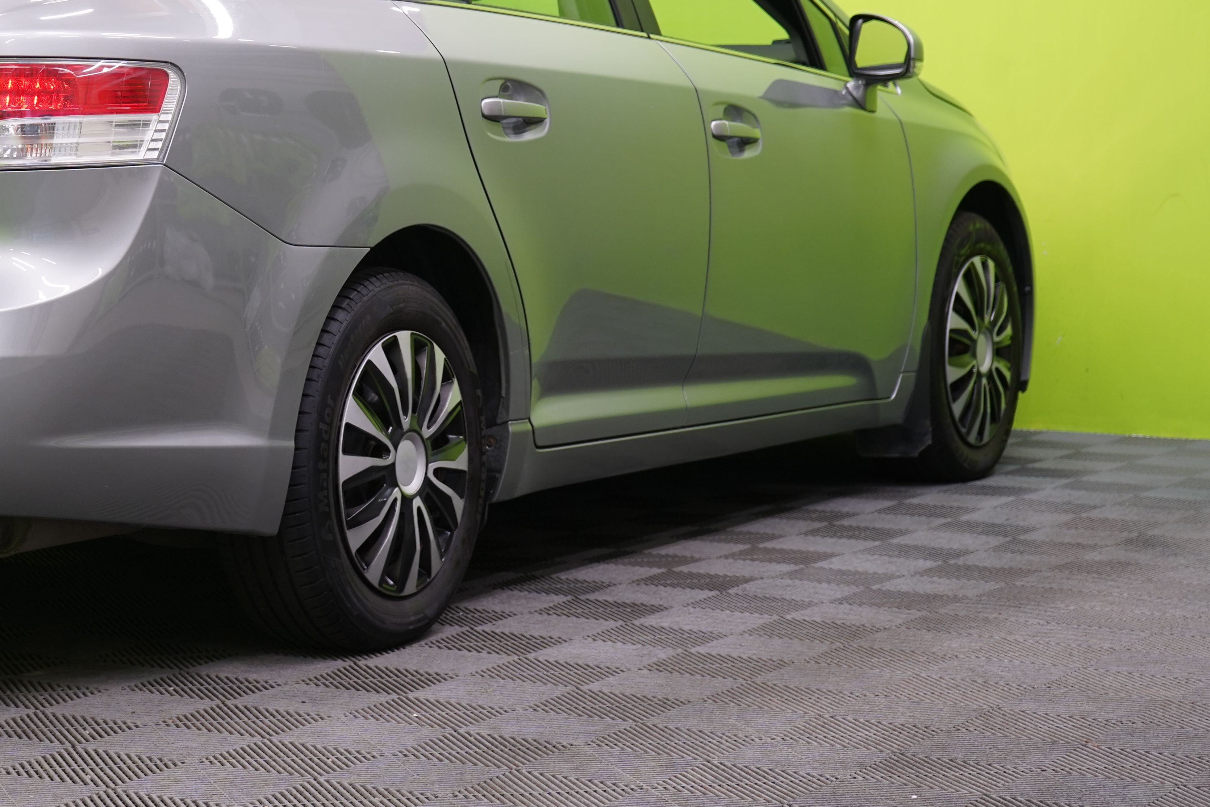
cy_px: 112
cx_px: 170
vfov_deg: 14.0
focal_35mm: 97
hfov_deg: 20.7
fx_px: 3260
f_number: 5
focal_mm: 54
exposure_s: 1/25
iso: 400
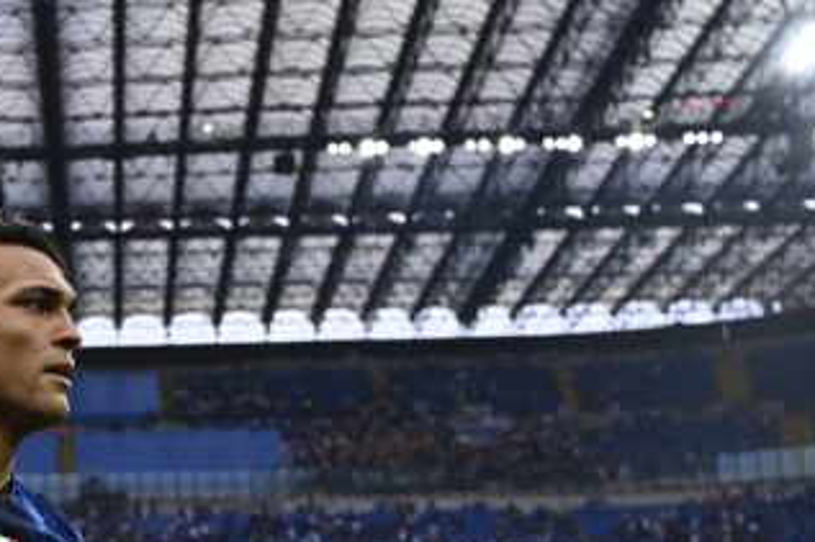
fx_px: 1765
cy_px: 600
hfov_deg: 24.7
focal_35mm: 78
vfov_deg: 16.9
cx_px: -21
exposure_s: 1/1600
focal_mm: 33
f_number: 3.5
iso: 2000
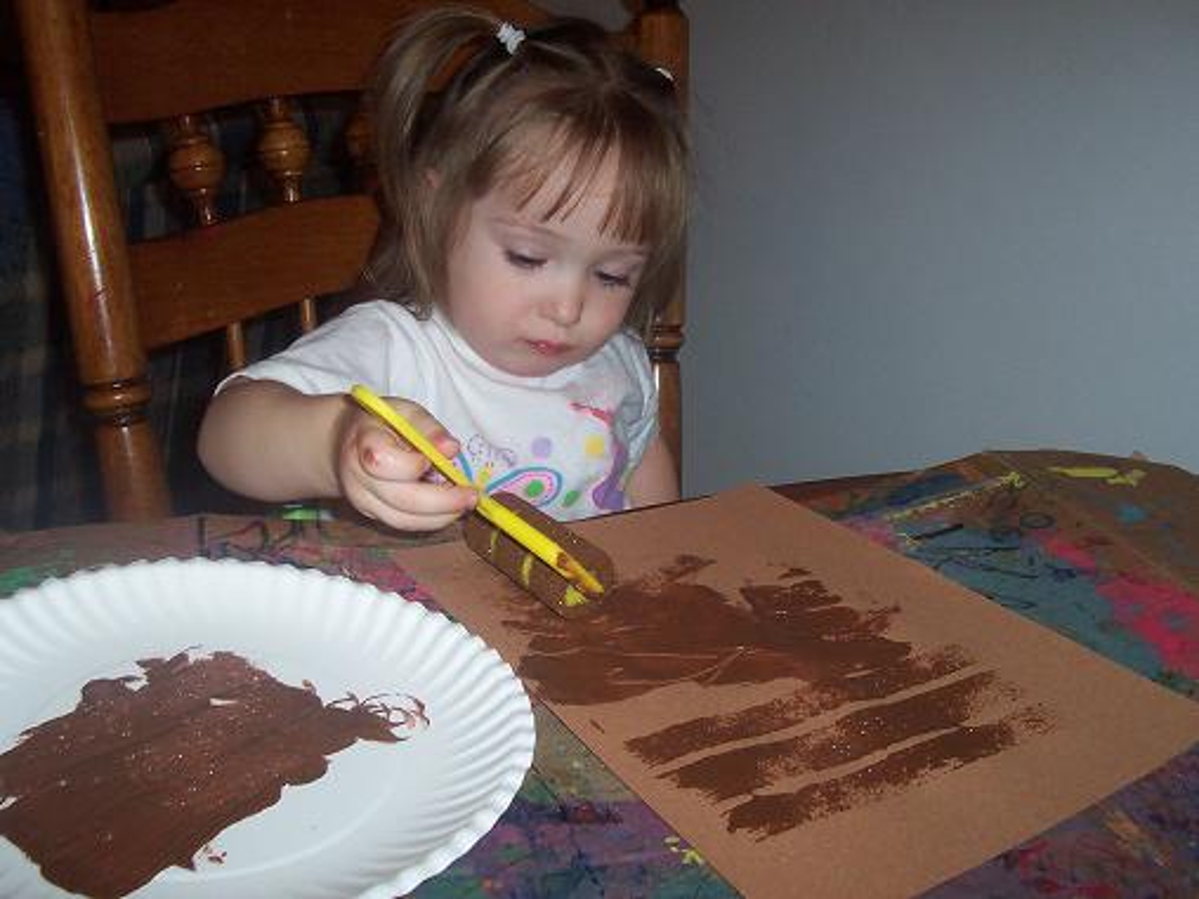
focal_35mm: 37
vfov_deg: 38.7
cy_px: 450
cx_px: 600
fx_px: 1282
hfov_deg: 50.1
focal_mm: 5.6
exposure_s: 1/60
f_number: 2.8
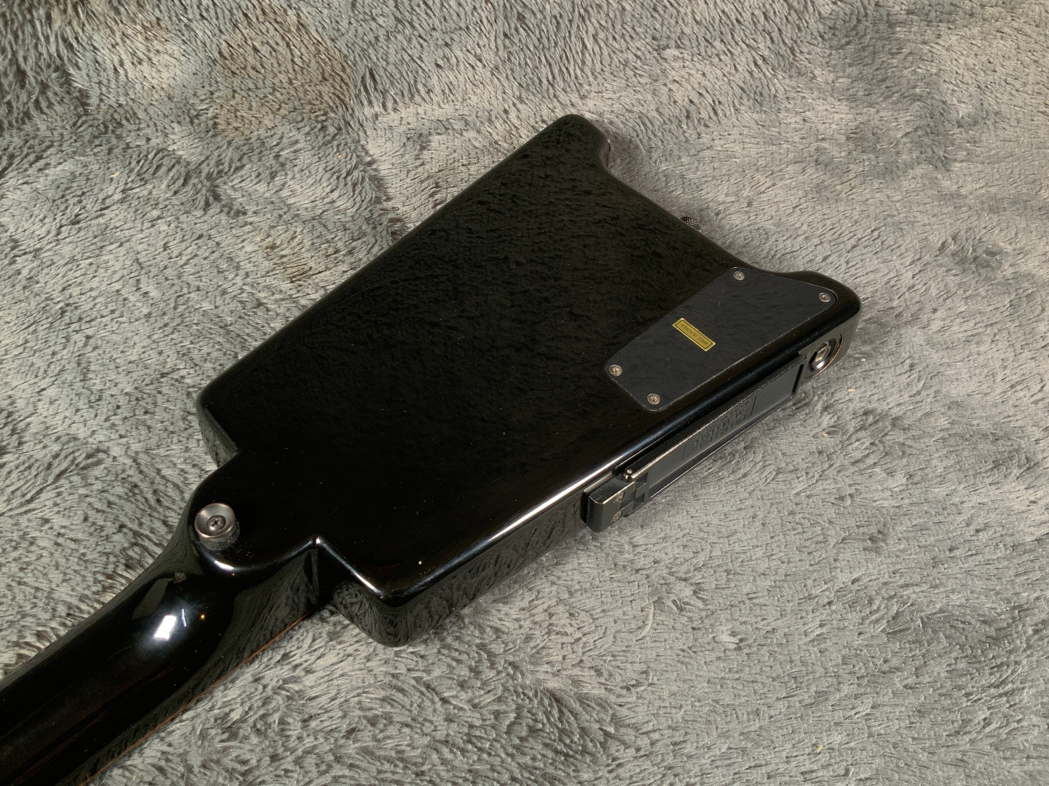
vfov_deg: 48.2
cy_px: 393
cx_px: 524
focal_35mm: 29
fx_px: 879
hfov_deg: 61.7
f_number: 1.8
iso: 64
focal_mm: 3
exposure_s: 1/62
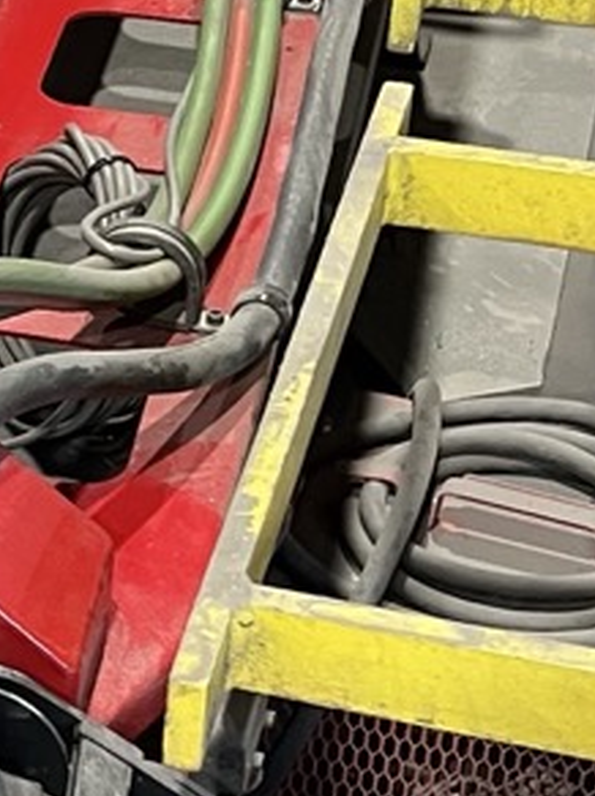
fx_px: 2620
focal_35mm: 114
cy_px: 373
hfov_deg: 11.4
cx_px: -669
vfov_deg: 17.3
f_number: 1.6
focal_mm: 5.1
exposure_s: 1/60
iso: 200
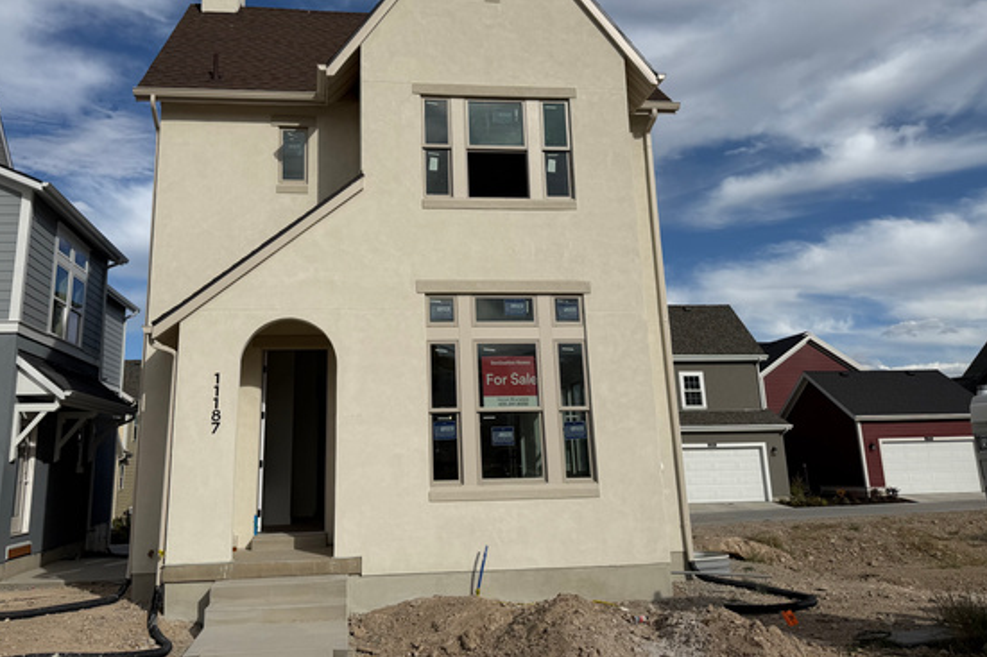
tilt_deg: +13.5
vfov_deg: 44.7
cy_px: 256
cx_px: 433
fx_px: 795
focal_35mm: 29
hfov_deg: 63.5
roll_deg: +0.4
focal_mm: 6.76
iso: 80
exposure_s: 1/9091
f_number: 1.78
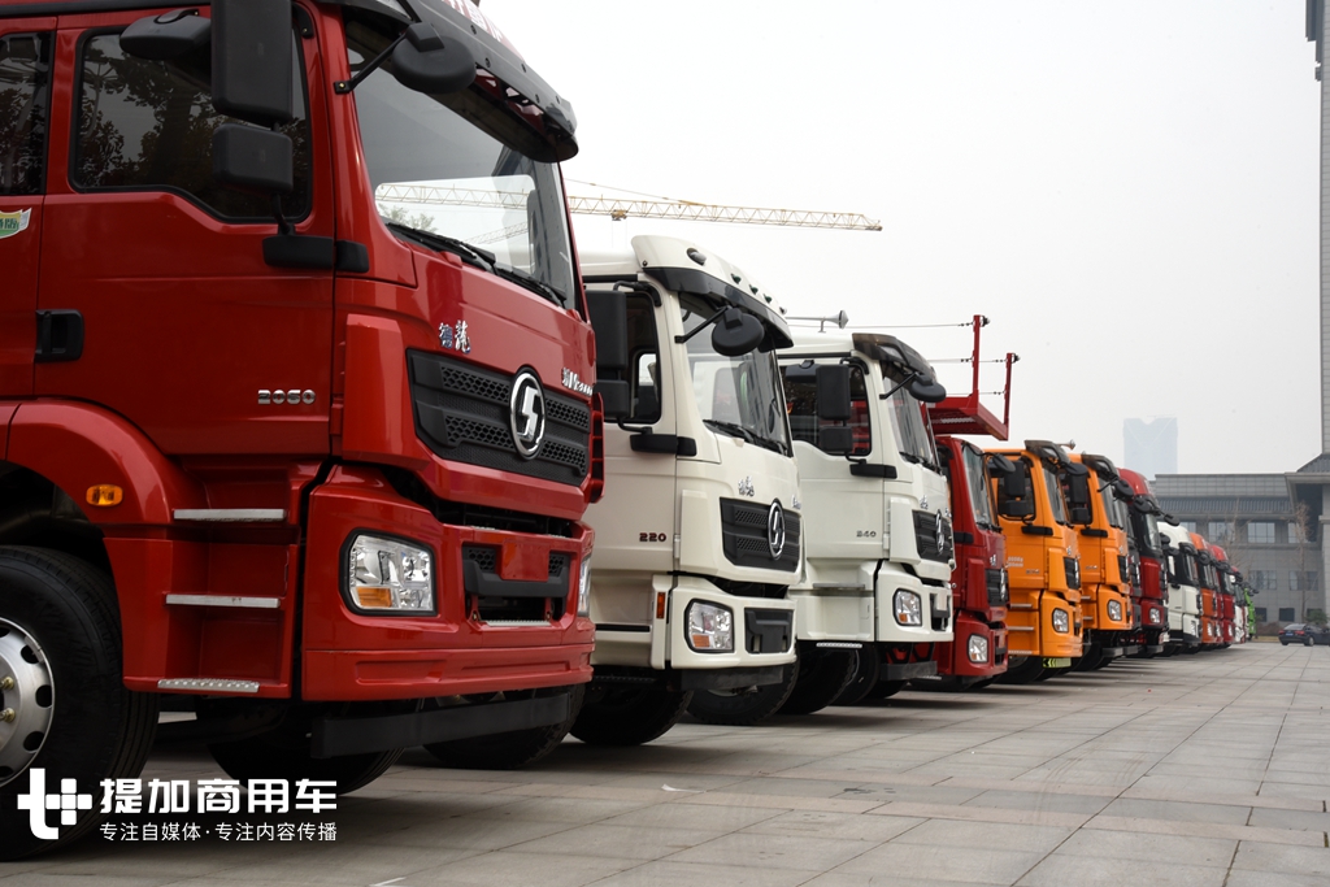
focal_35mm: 48
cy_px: 444
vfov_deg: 28.1
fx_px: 1773
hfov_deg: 41.1
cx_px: 665
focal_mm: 48
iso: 400
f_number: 22
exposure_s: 1/50
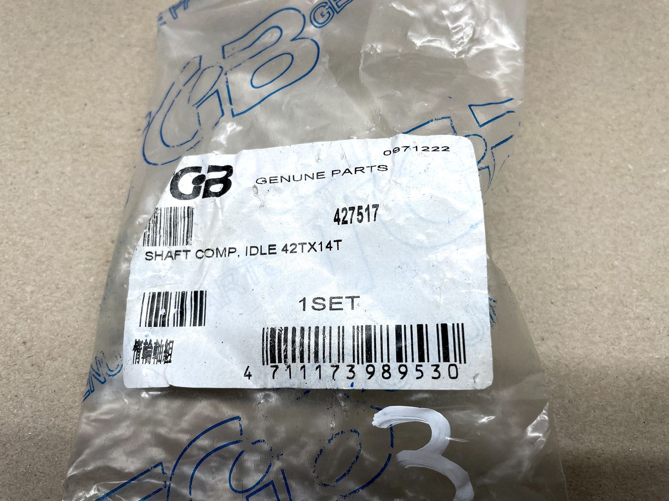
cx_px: 334
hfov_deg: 67.3
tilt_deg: -67.0
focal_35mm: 26
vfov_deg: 53.1
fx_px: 502
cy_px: 250
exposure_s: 1/173
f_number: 1.6
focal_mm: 4.2
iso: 32
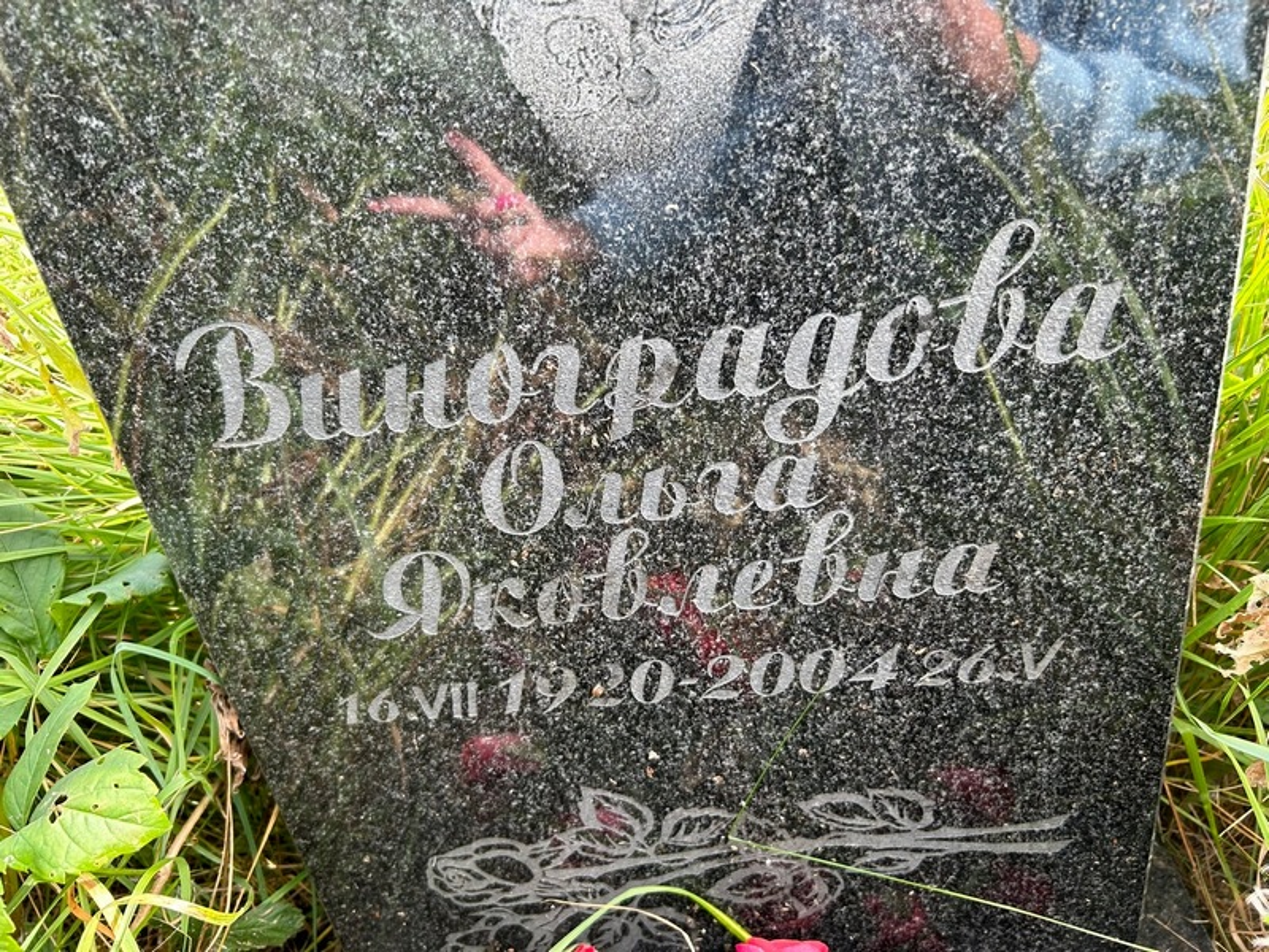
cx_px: 634
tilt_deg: -29.9
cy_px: 476
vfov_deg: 53.1
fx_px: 953
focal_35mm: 26
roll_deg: +7.4
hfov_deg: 67.3
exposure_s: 1/123
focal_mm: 5.7
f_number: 1.5
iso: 32
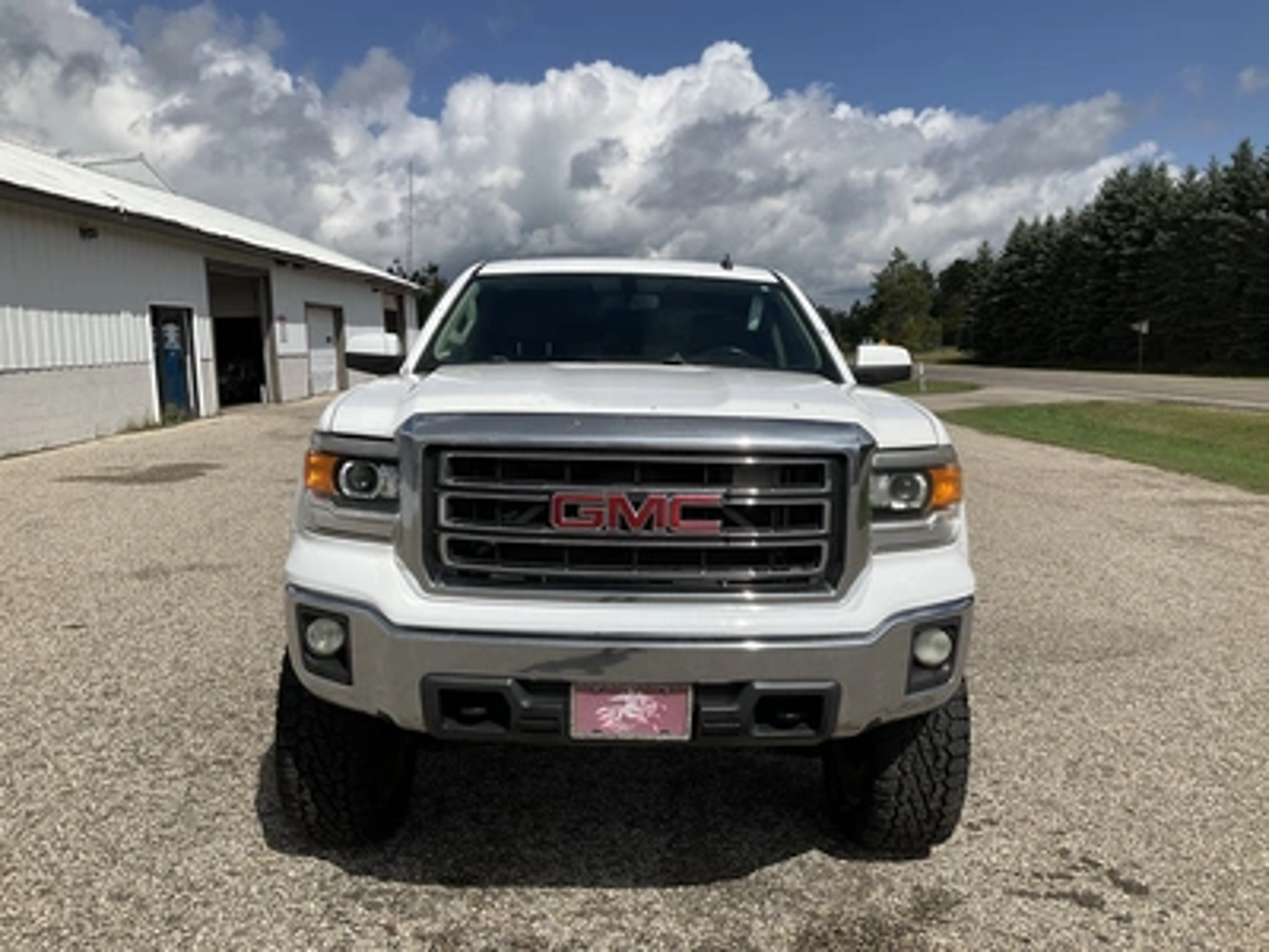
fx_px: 1063
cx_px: 634
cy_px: 476
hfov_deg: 61.7
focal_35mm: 29
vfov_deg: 48.2
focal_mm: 3
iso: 25
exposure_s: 1/4405
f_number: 1.8
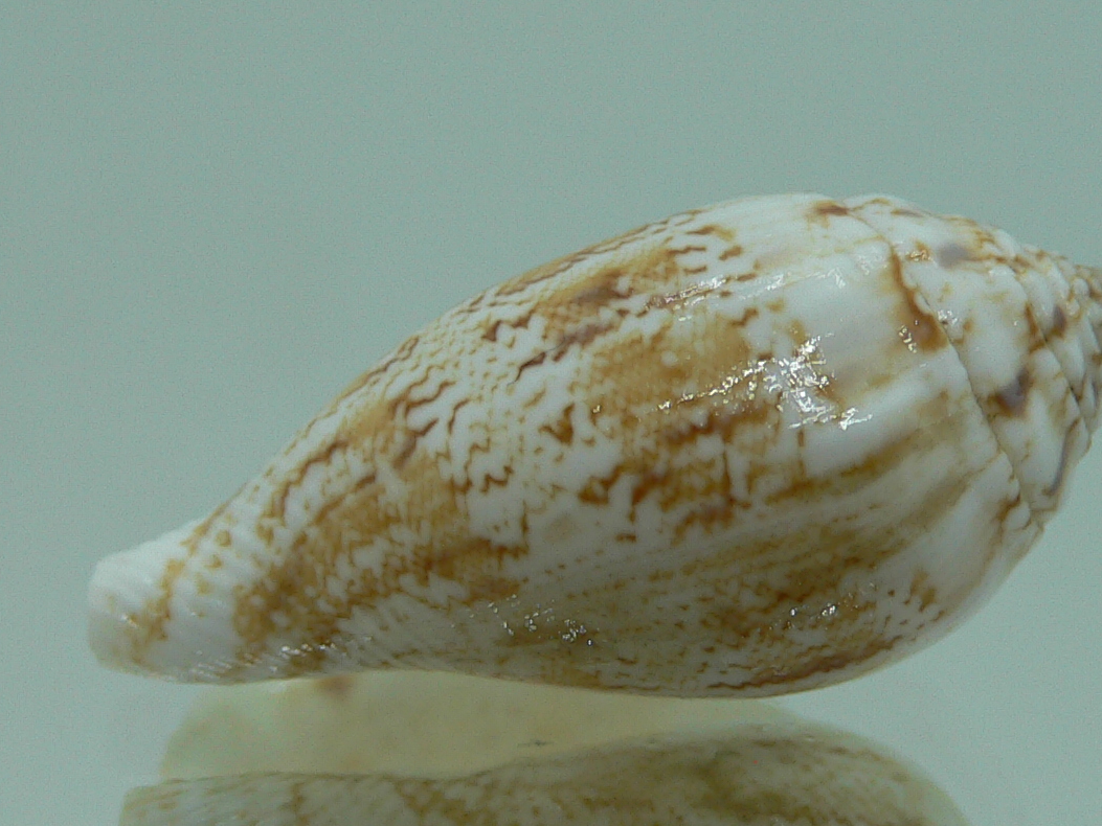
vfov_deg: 21.8
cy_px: 606
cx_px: 637
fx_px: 2133
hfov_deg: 28.9
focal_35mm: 67
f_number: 2.8
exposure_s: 1/60
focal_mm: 4.6
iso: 80
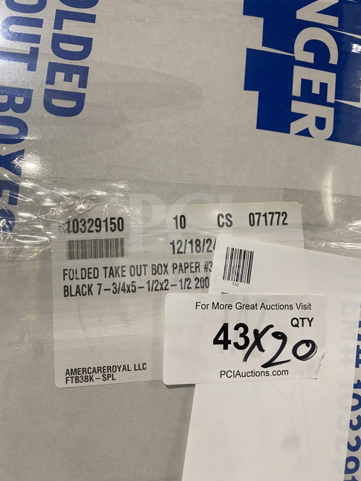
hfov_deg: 53.1
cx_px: 180
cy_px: 240
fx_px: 361
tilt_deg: +5.3
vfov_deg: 67.3
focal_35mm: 26
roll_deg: -3.5
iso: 160
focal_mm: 4.25
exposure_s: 1/60
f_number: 1.8
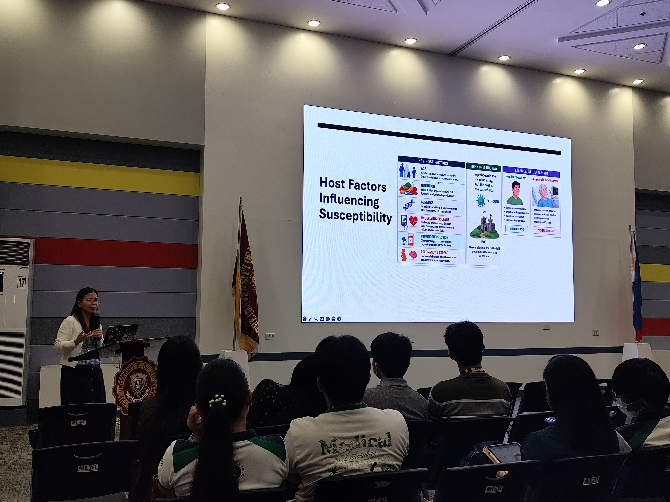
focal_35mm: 32
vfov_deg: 44.2
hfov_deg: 56.8
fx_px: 619
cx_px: 335
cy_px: 251
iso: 400
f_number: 1.65
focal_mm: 6.19
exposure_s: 1/120
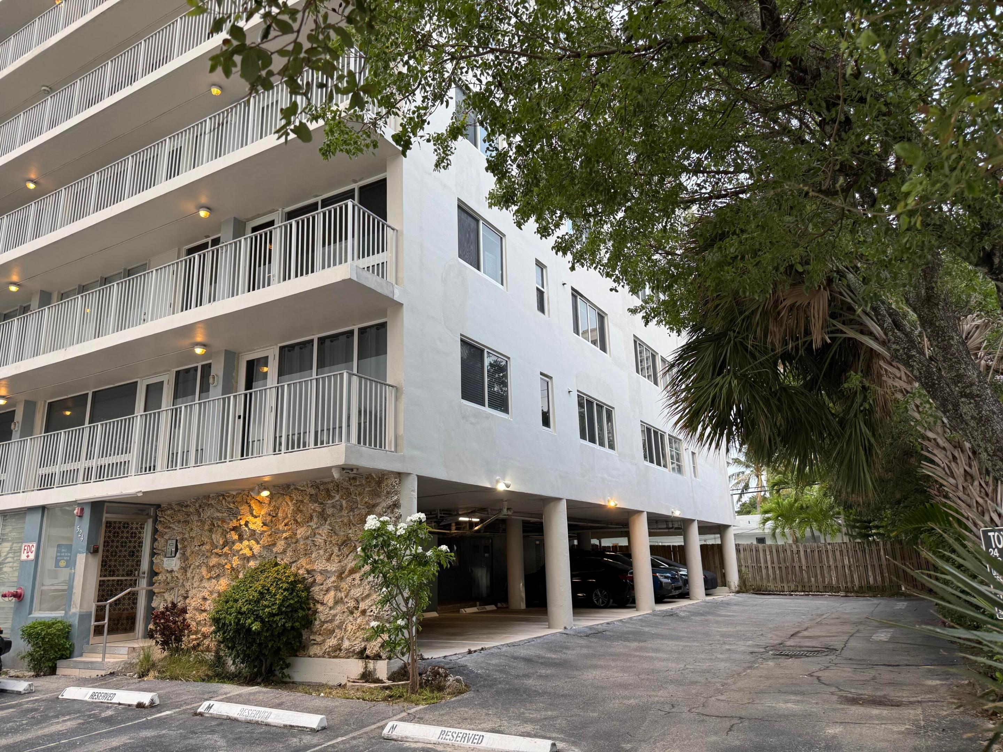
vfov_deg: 56.8
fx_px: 695
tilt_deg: +14.7
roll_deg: +1.7
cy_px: 376
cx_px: 502
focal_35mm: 24
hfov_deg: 71.6
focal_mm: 6.76
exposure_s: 1/120
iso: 100
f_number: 1.78
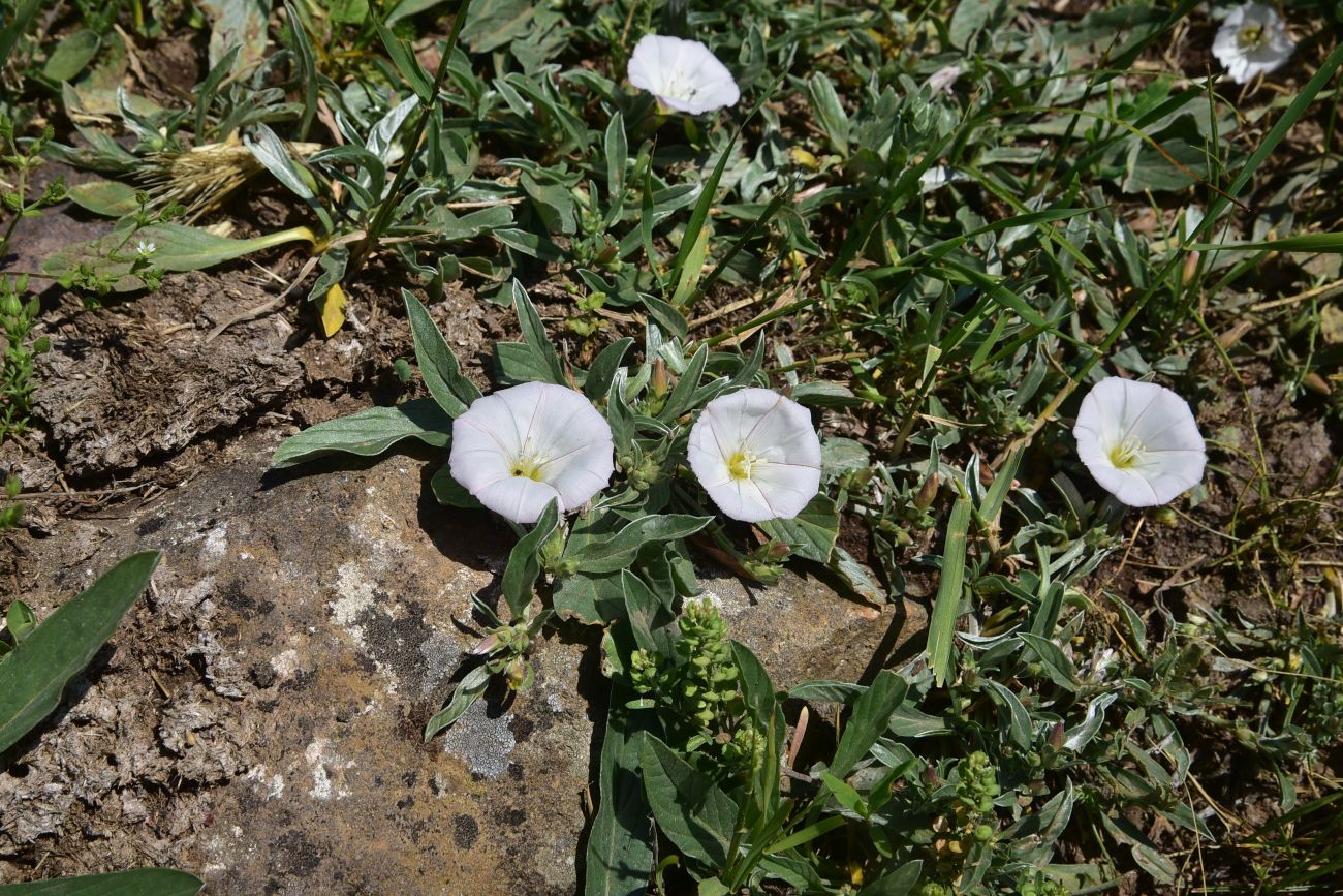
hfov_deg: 39.6
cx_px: 672
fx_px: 1865
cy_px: 448
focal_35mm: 50
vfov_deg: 27.0
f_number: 16
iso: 100
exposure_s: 1/125
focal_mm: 50
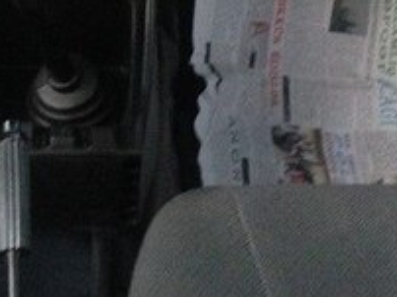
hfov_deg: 18.1
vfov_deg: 13.2
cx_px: 73
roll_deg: -0.3
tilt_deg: -20.5
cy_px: -82
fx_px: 1237
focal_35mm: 108
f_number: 2.4
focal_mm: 4.12
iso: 400
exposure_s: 1/17
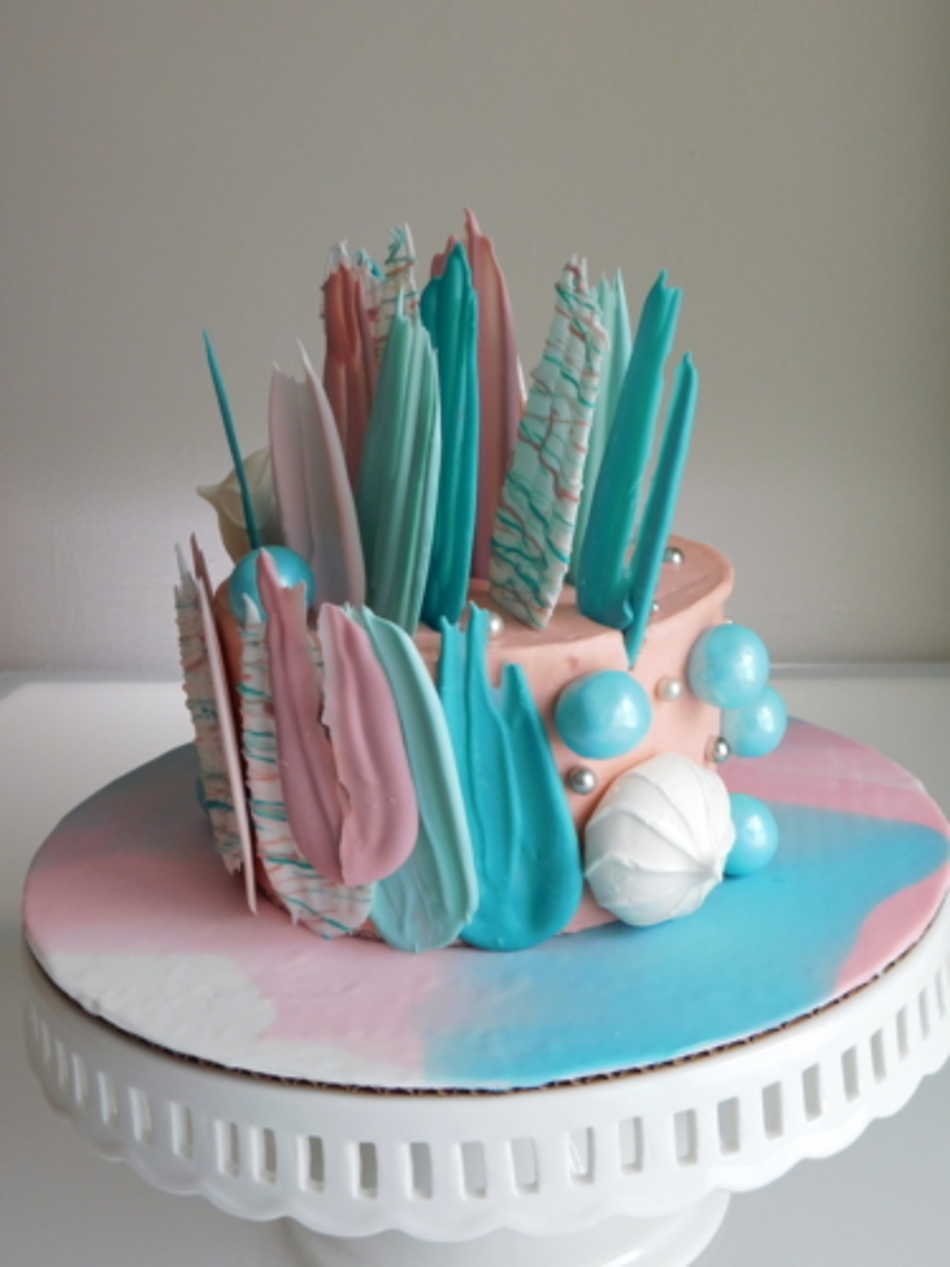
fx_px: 1464
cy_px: 634
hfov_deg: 36.0
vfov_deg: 46.8
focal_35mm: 40
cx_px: 475
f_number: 3.6
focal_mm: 7.1
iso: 125
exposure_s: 1/40
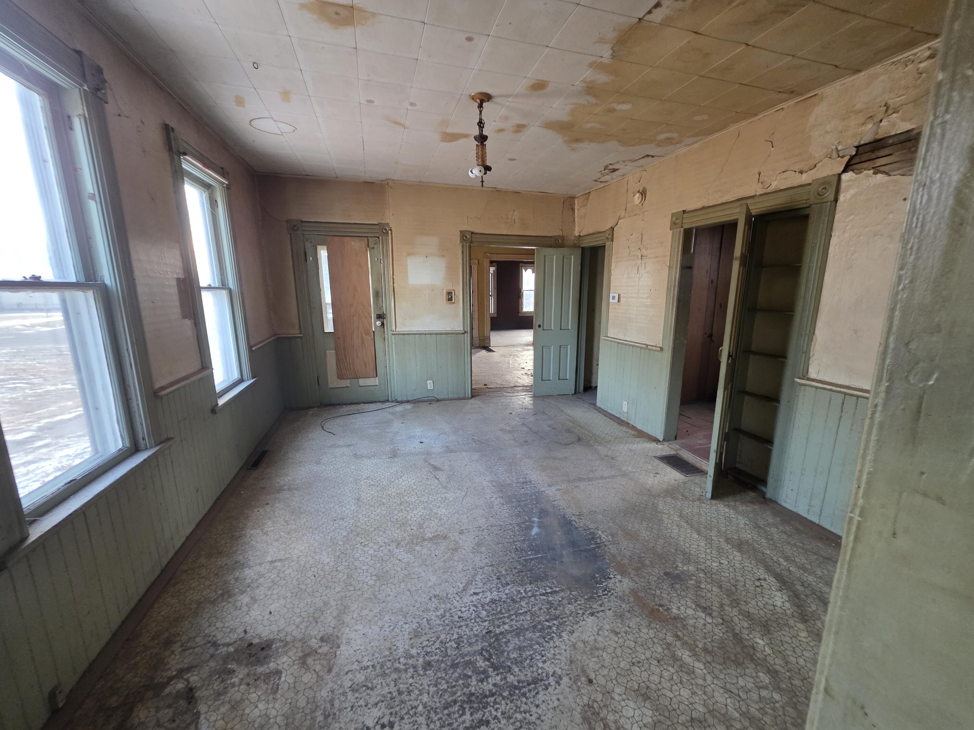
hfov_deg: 106.2
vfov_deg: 89.9
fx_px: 366
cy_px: 365
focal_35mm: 13
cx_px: 487
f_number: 1.9
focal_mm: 2.2
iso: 320
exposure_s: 1/60
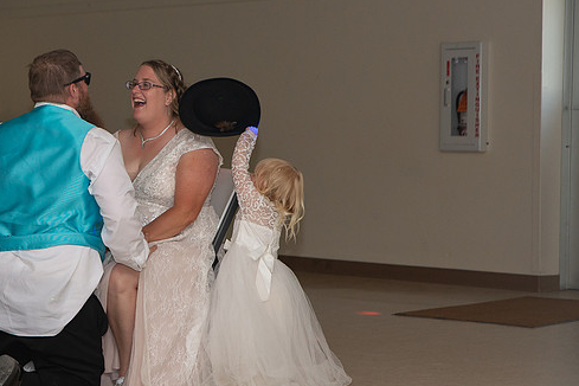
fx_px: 1833
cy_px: 197
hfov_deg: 17.8
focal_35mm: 114
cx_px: 133
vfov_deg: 12.0
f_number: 3.5
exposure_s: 1/125
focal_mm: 70
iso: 800
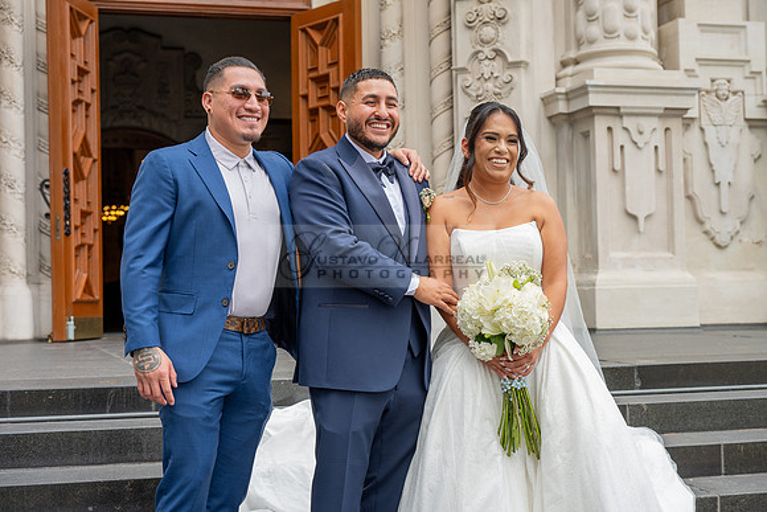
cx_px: 384
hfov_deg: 33.9
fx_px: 1257
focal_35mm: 59
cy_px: 256
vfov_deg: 23.0
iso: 250
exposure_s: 1/250
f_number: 5
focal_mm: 59
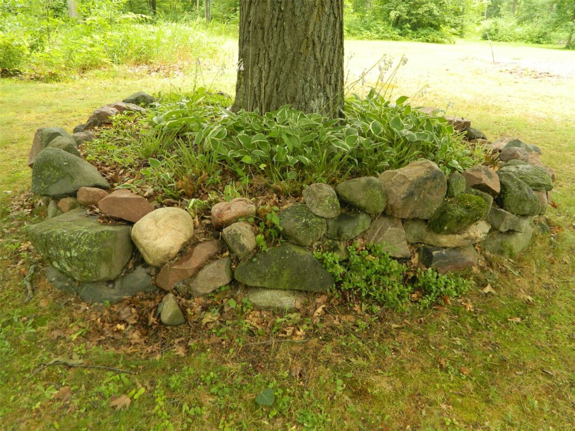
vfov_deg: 45.4
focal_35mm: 31
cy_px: 216
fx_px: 515
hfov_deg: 58.4
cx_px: 288
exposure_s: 1/50
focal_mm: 5.6
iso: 80
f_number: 3.2
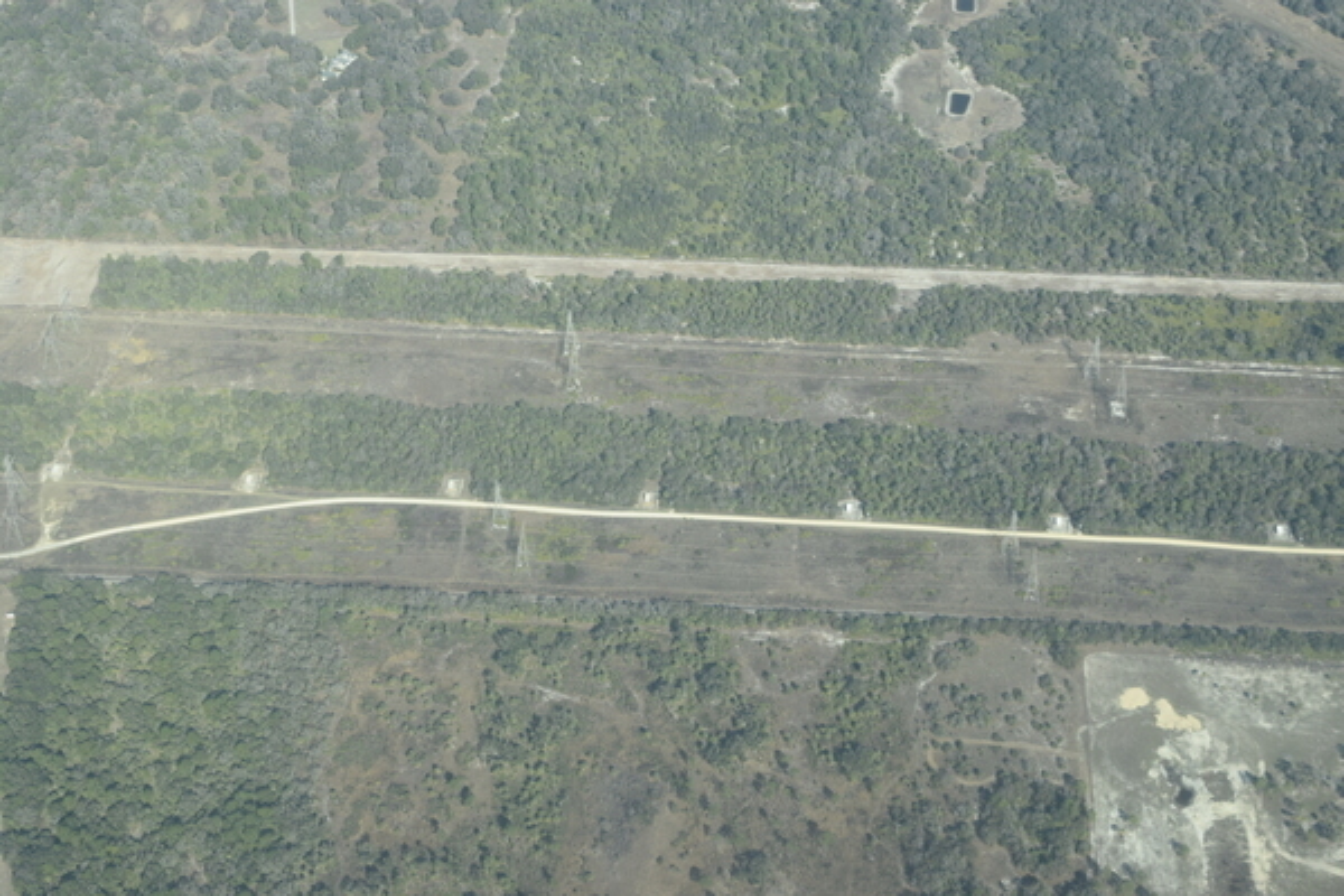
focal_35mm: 52
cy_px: 448
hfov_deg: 37.9
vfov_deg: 25.8
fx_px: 1960
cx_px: 672
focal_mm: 35
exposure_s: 1/320
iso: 200
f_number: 9
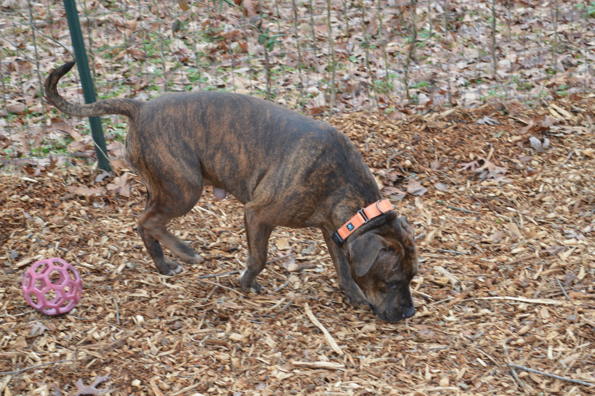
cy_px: 198
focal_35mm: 82
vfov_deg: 16.5
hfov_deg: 24.6
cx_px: 298
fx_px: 1362
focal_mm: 55
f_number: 5.6
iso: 280
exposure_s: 1/125
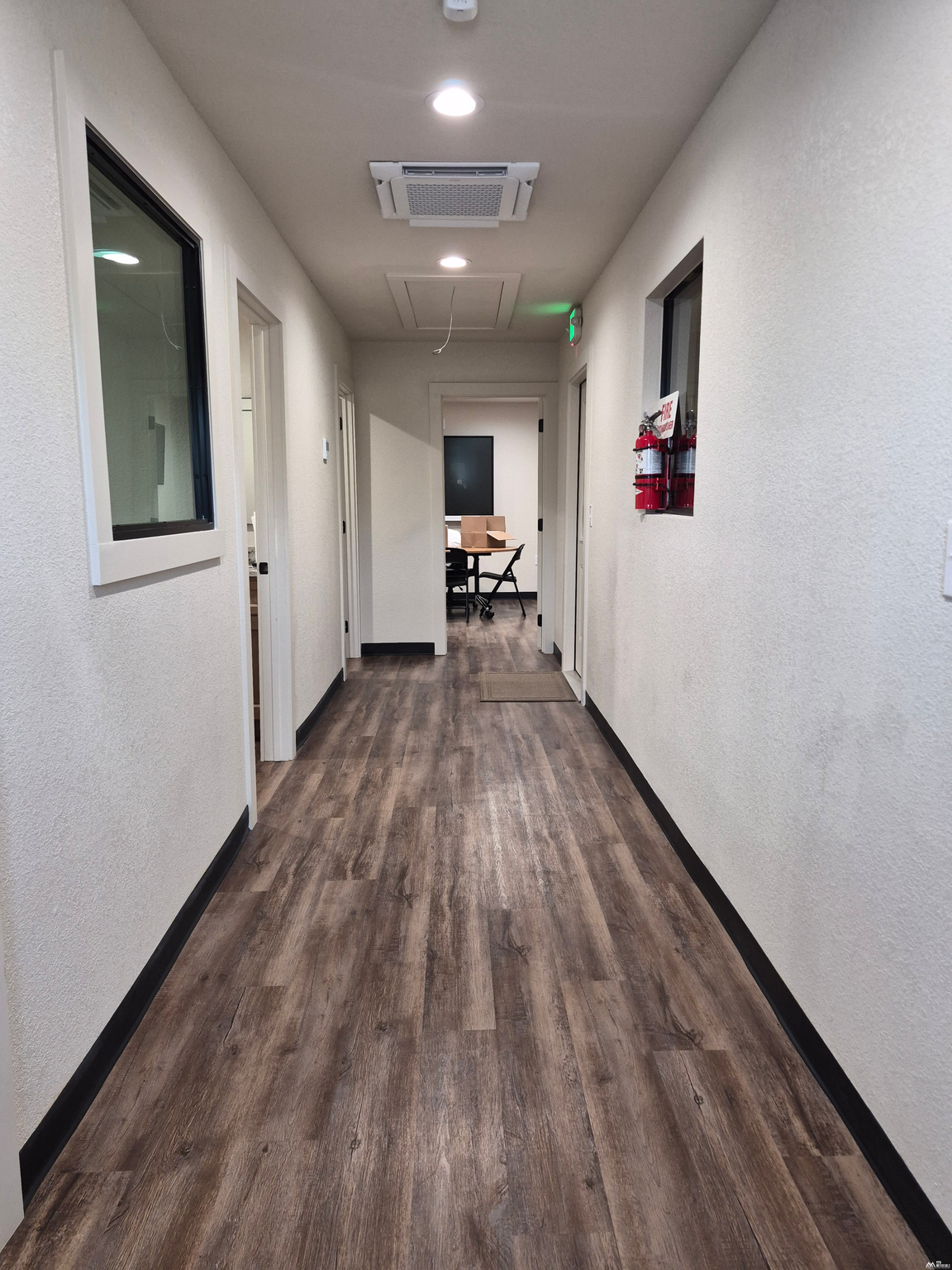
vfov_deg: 73.9
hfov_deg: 58.9
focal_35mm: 23
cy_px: 635
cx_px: 476
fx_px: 843
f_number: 1.8
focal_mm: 5.4
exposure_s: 1/120
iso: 500
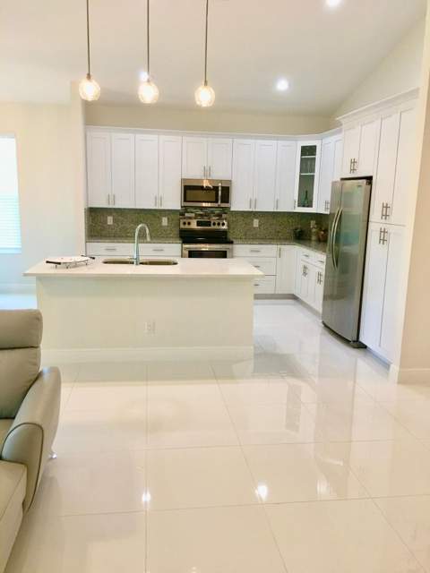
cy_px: 286
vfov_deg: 61.7
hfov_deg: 48.2
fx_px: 480
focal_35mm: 29
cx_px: 215
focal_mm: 4.15
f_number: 2.2
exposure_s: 1/30
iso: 40
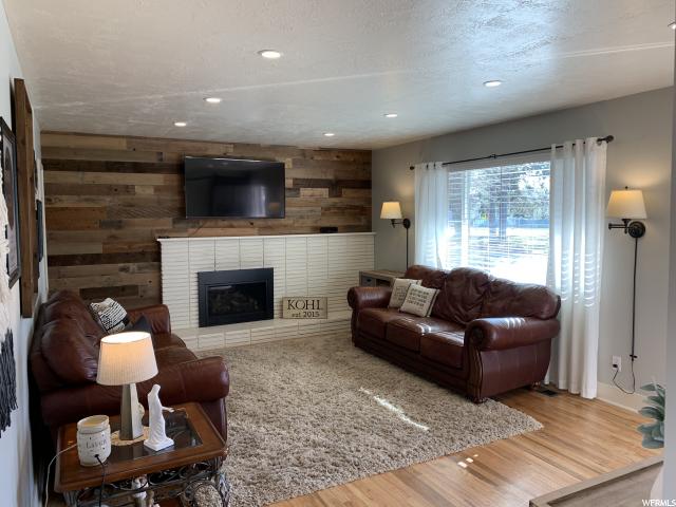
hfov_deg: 67.3
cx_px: 338
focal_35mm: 26
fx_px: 508
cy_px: 254
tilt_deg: -4.2
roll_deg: -0.3
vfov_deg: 53.1
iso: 64
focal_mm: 4.25
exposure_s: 1/120
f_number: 1.8
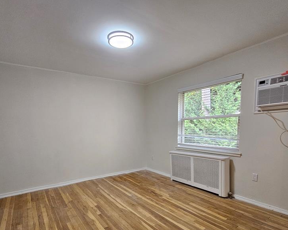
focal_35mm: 18
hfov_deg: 86.4
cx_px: 146
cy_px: 144
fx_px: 153
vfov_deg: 72.5
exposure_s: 1/60
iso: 320
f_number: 2.2
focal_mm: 2.2
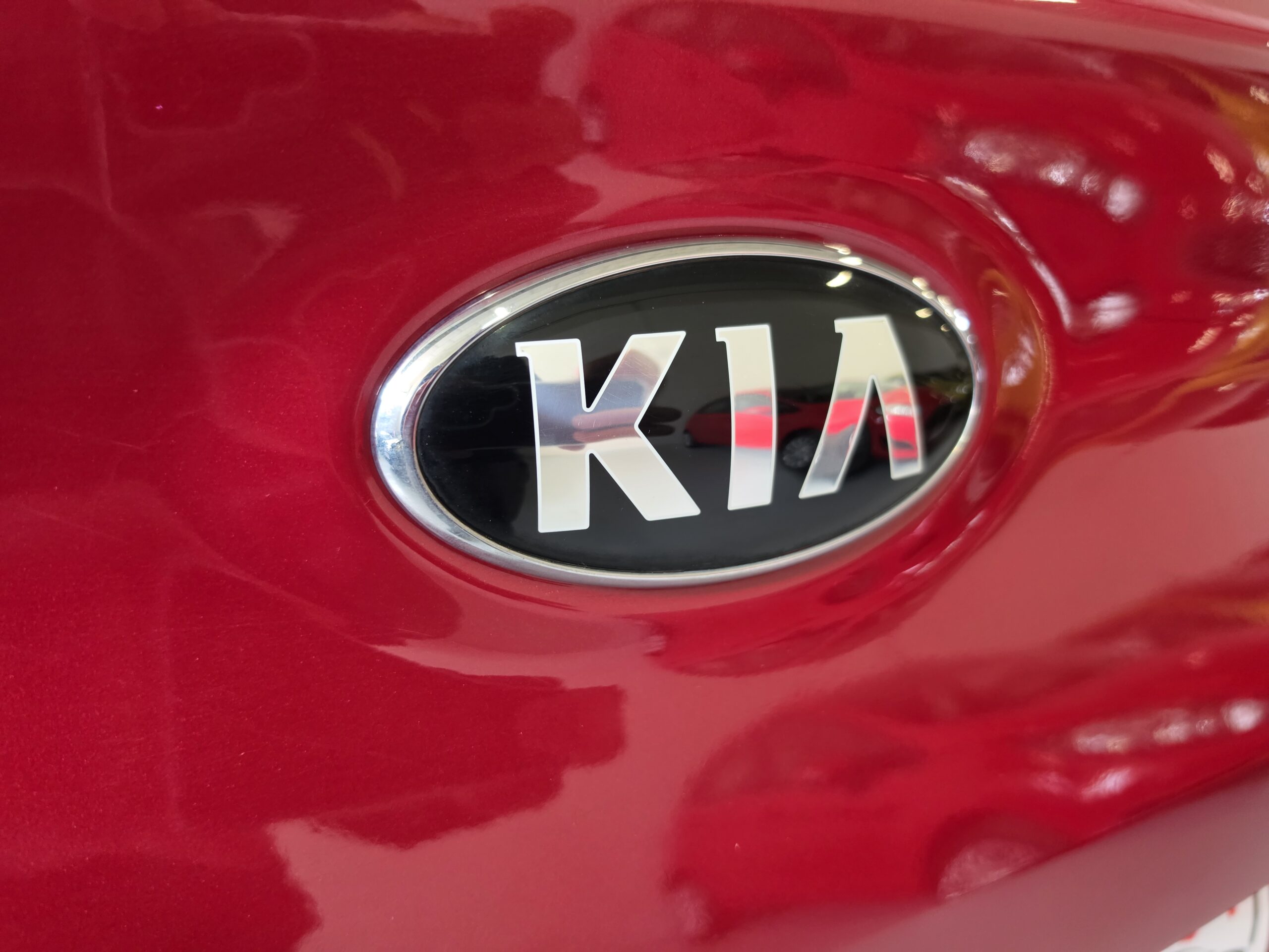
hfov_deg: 73.9
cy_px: 476
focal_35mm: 23
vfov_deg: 58.9
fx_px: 843
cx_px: 634
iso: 400
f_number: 1.4
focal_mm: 6.5
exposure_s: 1/100
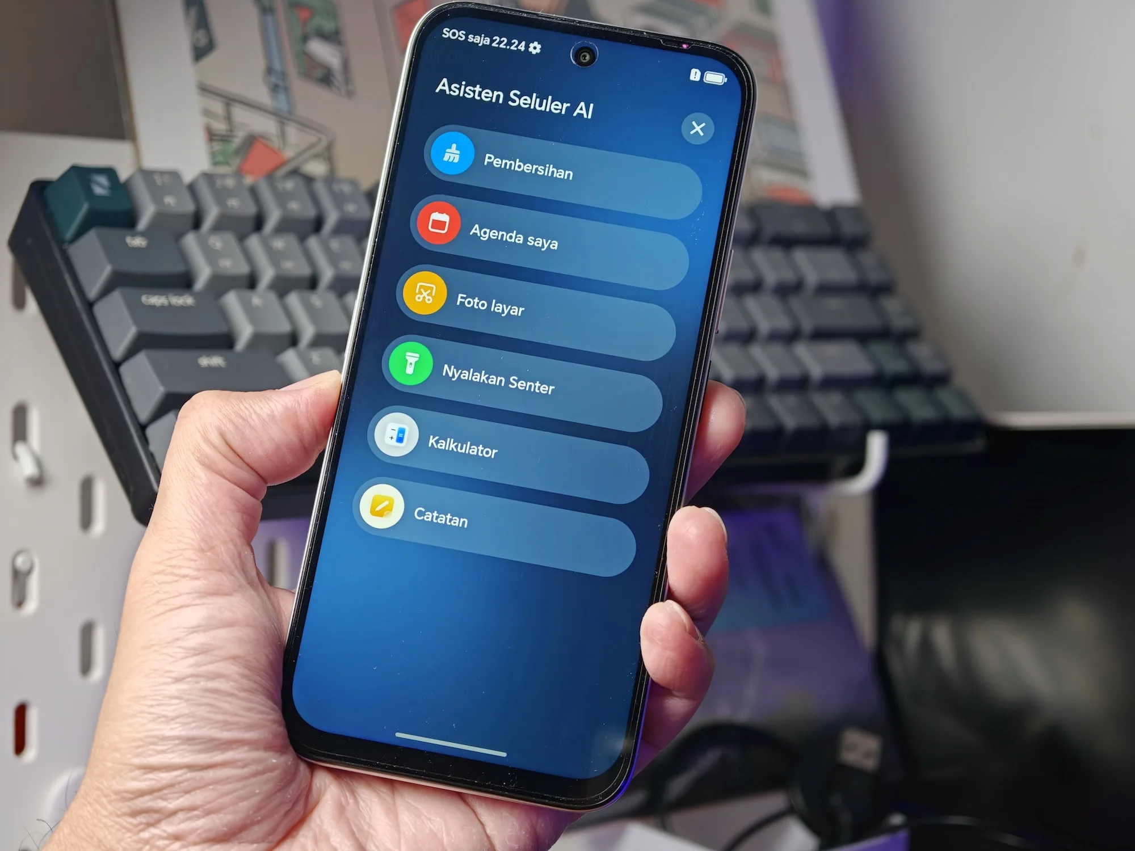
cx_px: 568
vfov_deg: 21.0
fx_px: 2295
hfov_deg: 27.8
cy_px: 426
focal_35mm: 70
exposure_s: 1/87
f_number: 2.2
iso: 400
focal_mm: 20.1
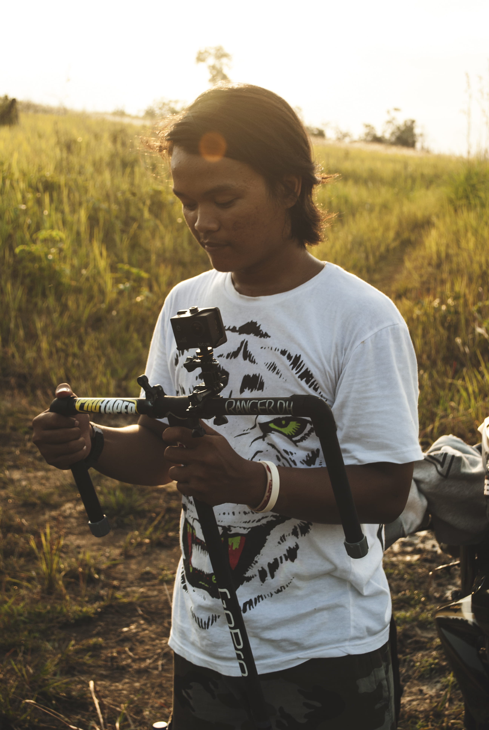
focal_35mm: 60
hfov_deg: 22.7
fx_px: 1219
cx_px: 244
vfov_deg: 33.4
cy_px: 365
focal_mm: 40
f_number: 5.6
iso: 100
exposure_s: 1/160
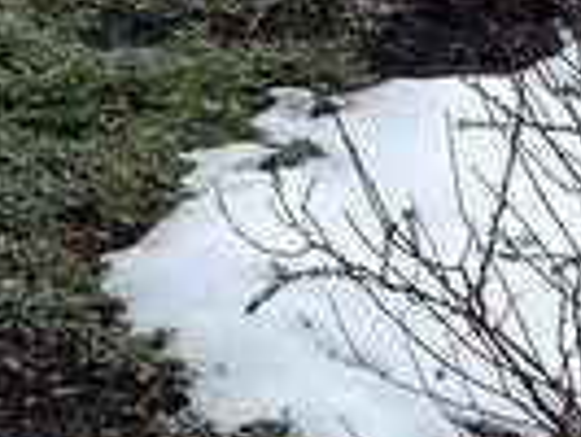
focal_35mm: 156
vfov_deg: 9.2
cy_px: -284
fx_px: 2621
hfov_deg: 11.6
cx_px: -494
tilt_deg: -10.9
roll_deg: +1.5
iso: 50
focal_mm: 5.1
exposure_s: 1/1252
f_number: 1.6
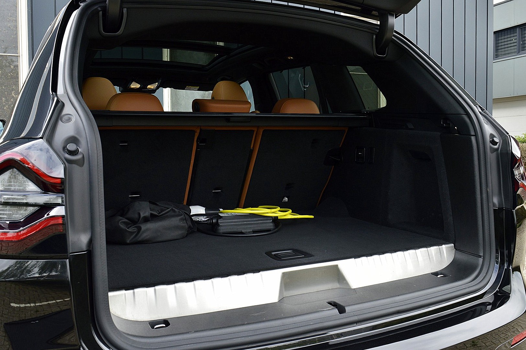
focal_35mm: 32
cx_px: 263
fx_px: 460
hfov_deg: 59.5
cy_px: 175
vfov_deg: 41.6
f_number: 9
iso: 400
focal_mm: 21
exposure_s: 1/125
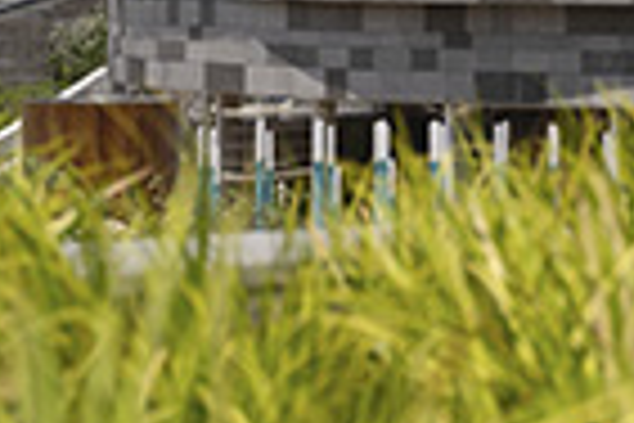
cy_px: -18
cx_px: 596
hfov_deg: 12.0
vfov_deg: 8.0
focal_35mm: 170
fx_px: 2994
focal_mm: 37
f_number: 3.2
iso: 400
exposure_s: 1/3200
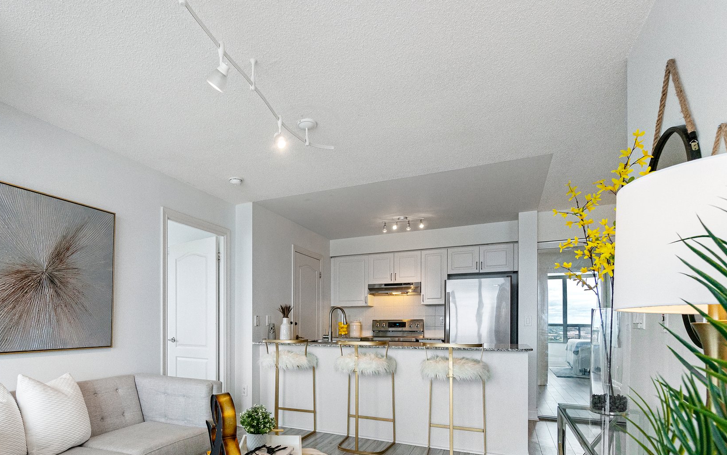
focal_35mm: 19
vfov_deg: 60.9
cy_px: 299
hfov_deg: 87.1
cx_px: 298
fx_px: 376
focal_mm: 10
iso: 640
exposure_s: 1/30
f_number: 6.3
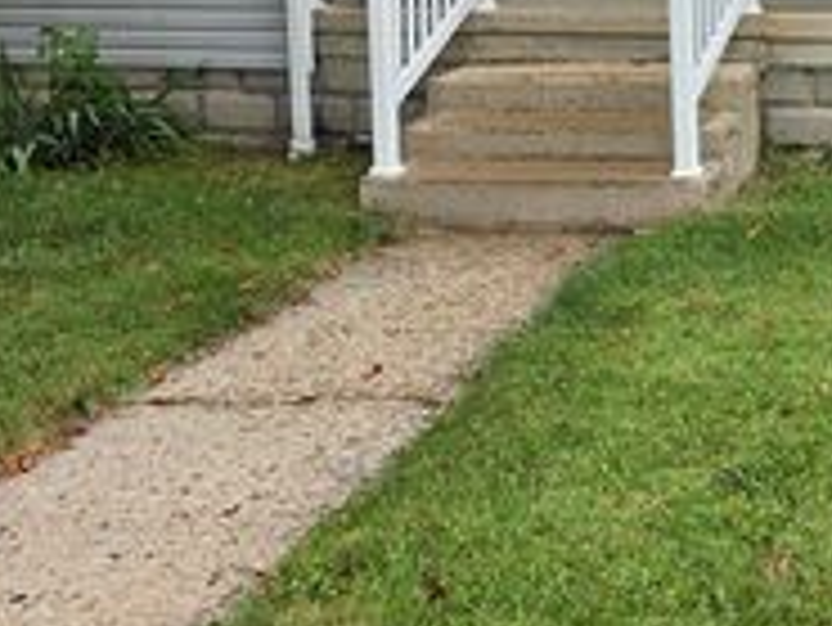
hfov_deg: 30.1
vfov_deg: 22.8
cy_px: 2
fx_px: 1491
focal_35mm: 62
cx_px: 715
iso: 10
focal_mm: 6.5
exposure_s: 1/210
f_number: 1.4
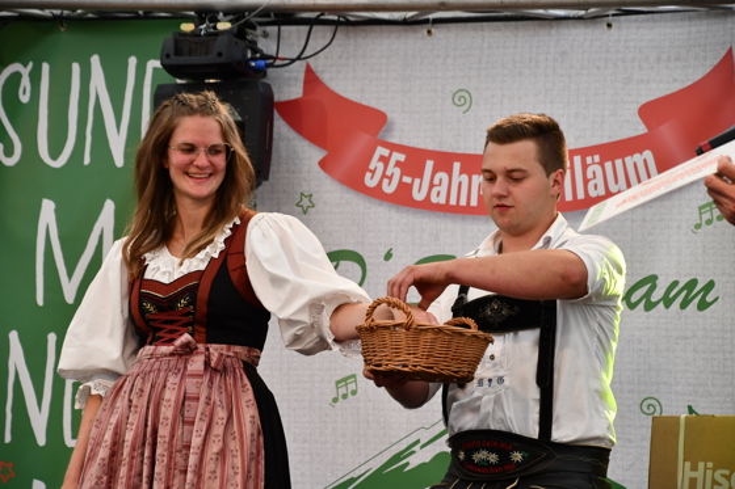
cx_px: 368
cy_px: 244
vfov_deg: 8.7
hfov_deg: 13.1
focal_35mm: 157
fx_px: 3204
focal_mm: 105
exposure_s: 1/250
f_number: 5.6
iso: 800
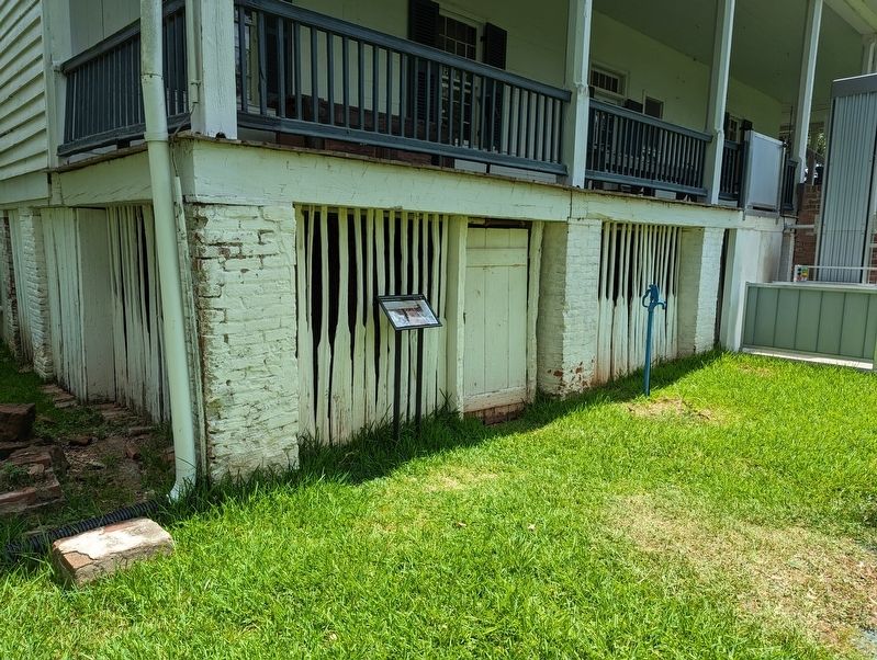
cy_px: 330
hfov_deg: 71.5
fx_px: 609
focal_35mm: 24
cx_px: 438
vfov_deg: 57.0
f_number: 1.85
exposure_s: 1/920
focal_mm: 6.81
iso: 40
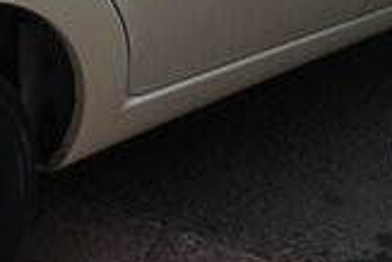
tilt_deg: -18.2
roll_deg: -4.9
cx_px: 77
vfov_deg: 10.6
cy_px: -206
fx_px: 1330
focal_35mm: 122
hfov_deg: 16.6
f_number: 2.2
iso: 25
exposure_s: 1/158
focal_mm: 4.15
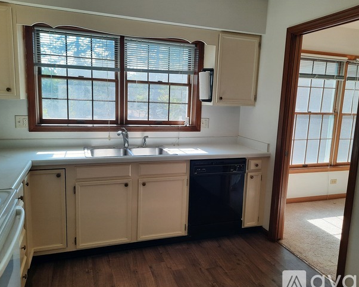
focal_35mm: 27
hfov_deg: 64.1
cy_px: 145
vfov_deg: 53.2
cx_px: 180
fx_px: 287
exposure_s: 1/100
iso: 40
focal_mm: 4.6
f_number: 2
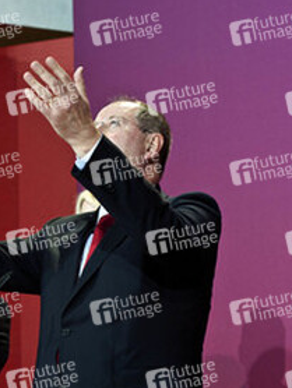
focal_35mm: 143
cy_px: 204
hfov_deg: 10.3
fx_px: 1606
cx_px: 4
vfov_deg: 13.8
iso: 1600
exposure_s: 1/160
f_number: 8
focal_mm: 92
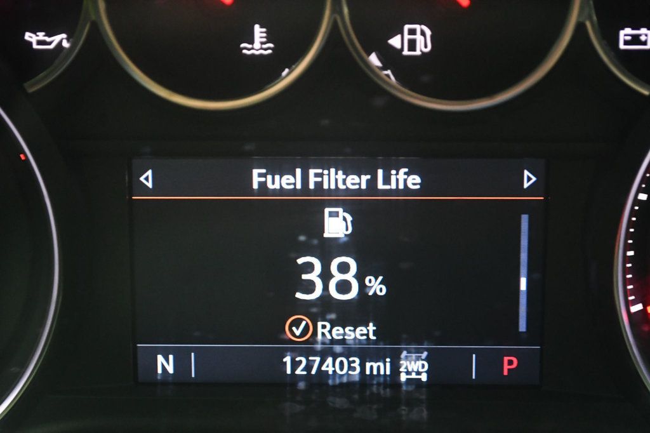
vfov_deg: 18.9
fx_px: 1300
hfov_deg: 28.1
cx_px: 325
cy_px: 216
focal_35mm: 72
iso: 3200
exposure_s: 1/100
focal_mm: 48
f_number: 5.3
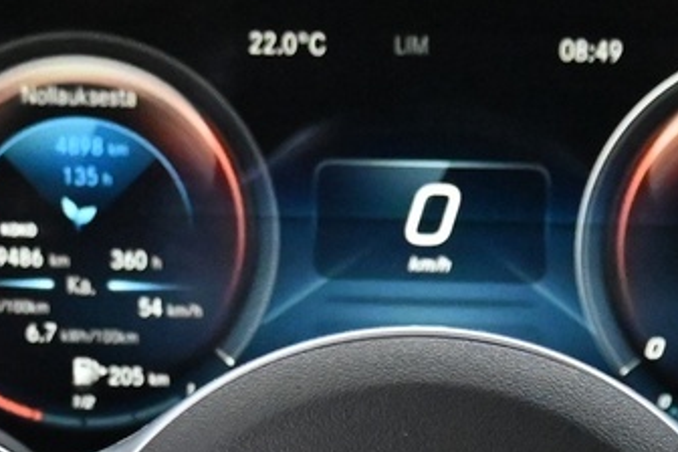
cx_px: 412
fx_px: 2659
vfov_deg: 9.5
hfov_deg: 14.5
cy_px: 630
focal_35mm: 141
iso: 6400
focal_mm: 19.5
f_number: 3.8
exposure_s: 1/40
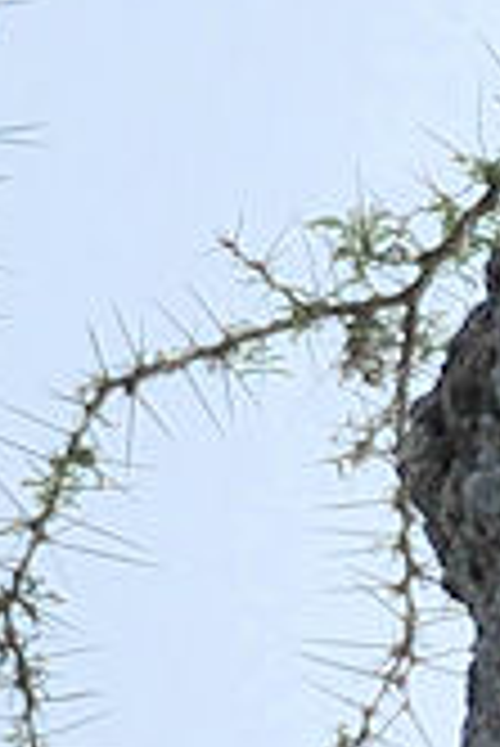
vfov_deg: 0.8
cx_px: 1155
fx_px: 51160
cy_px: 1269
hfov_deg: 0.6
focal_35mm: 2461
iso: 400
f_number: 4
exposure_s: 1/6400
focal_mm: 400
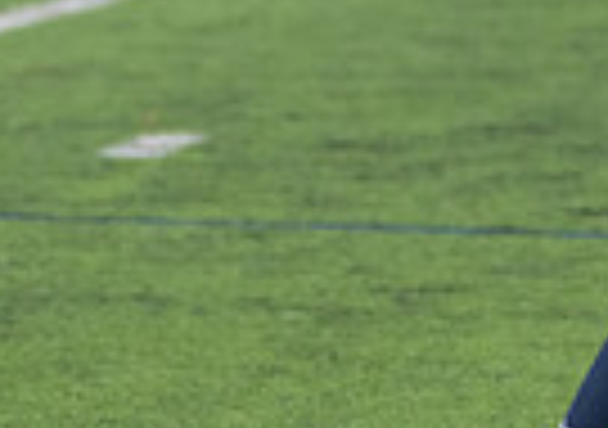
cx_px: 951
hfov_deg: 2.1
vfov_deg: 1.5
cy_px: -366
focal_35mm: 969
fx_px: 16649
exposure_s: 1/1250
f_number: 5.6
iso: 1600
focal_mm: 179
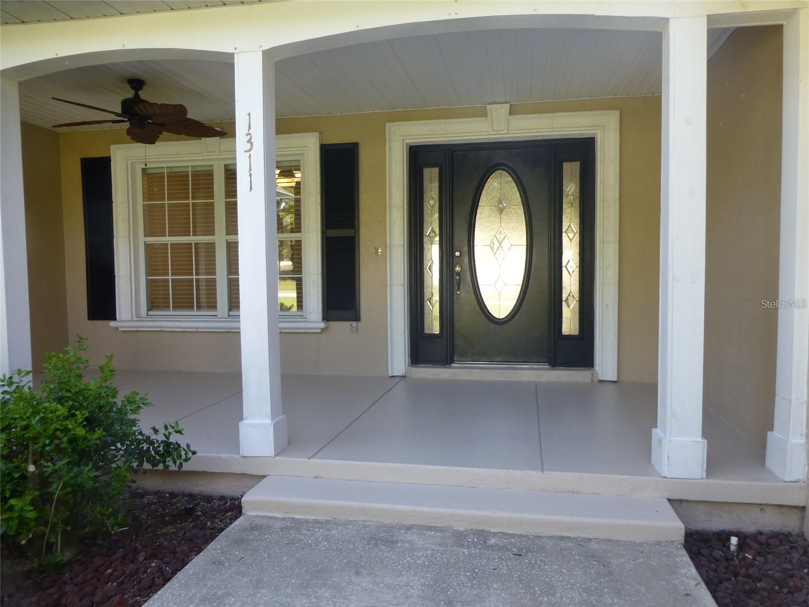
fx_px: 561
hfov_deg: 71.6
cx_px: 404
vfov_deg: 56.8
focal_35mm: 24
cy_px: 304
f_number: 3.3
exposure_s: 1/80
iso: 100
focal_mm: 4.3
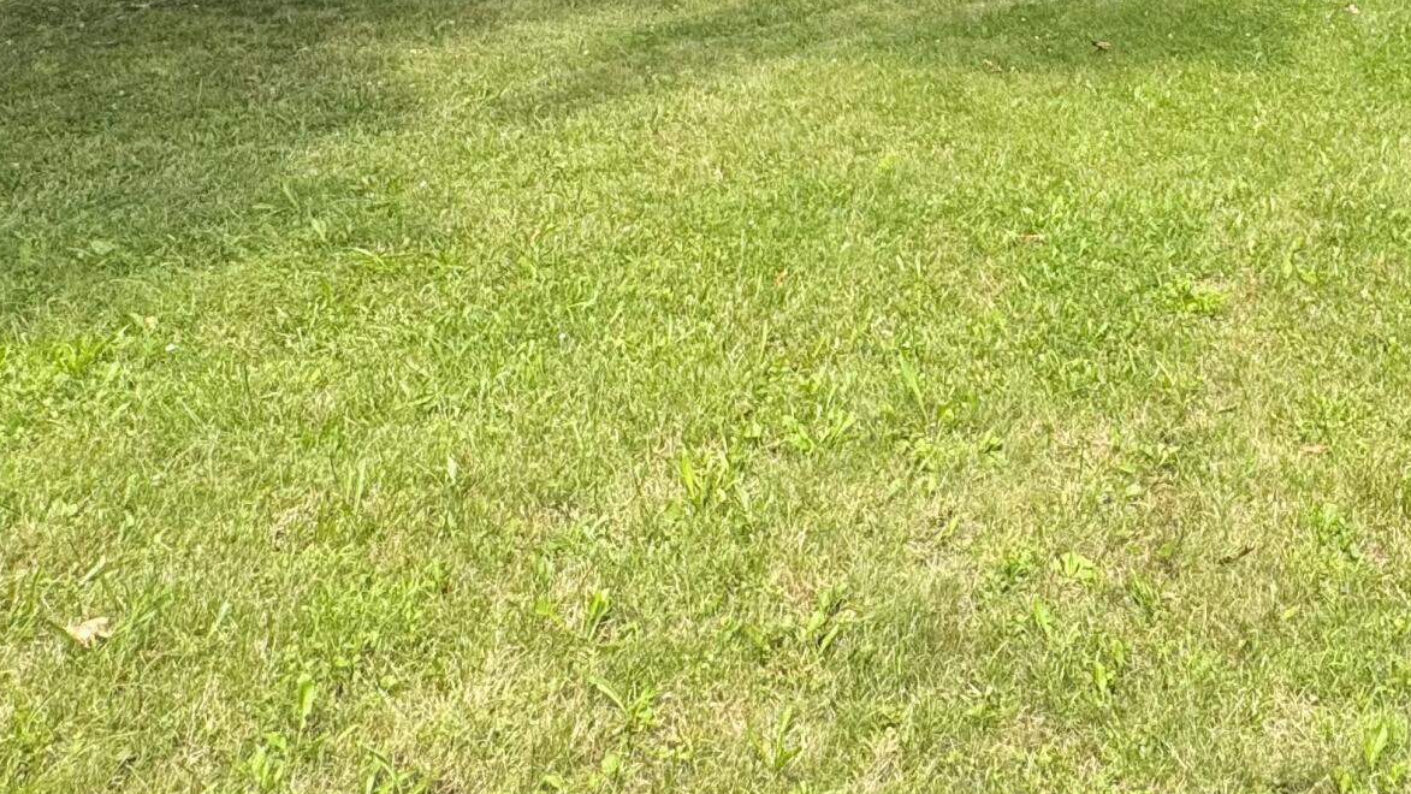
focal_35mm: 39
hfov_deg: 49.5
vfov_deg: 25.4
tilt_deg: -2.4
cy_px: -286
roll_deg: -0.4
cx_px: 1063
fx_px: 1459
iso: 50
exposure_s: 1/779
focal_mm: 2.22
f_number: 2.2
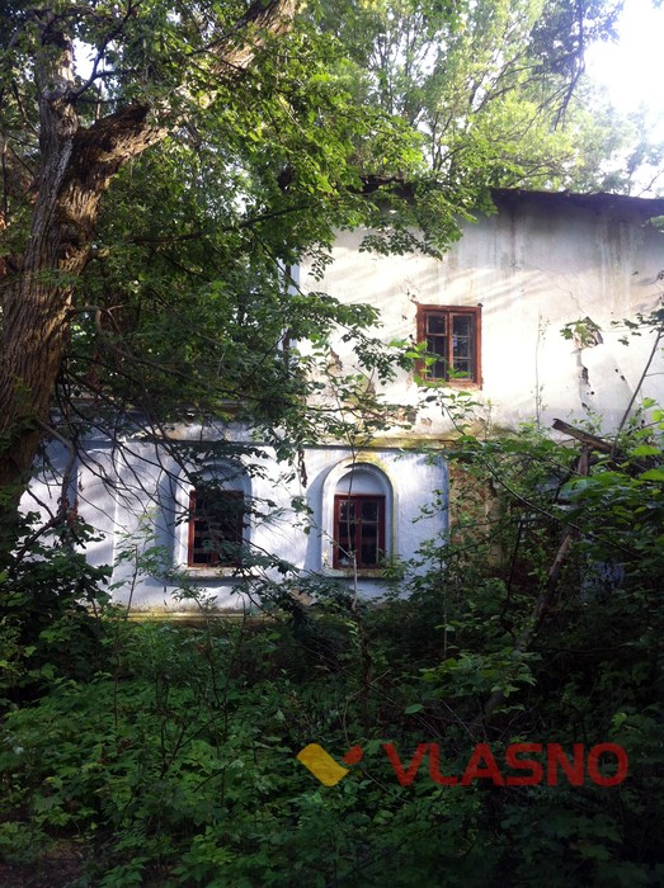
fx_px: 897
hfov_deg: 40.6
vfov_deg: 52.7
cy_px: 444
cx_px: 332
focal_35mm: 35
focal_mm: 3.85
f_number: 2.8
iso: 80
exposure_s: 1/60
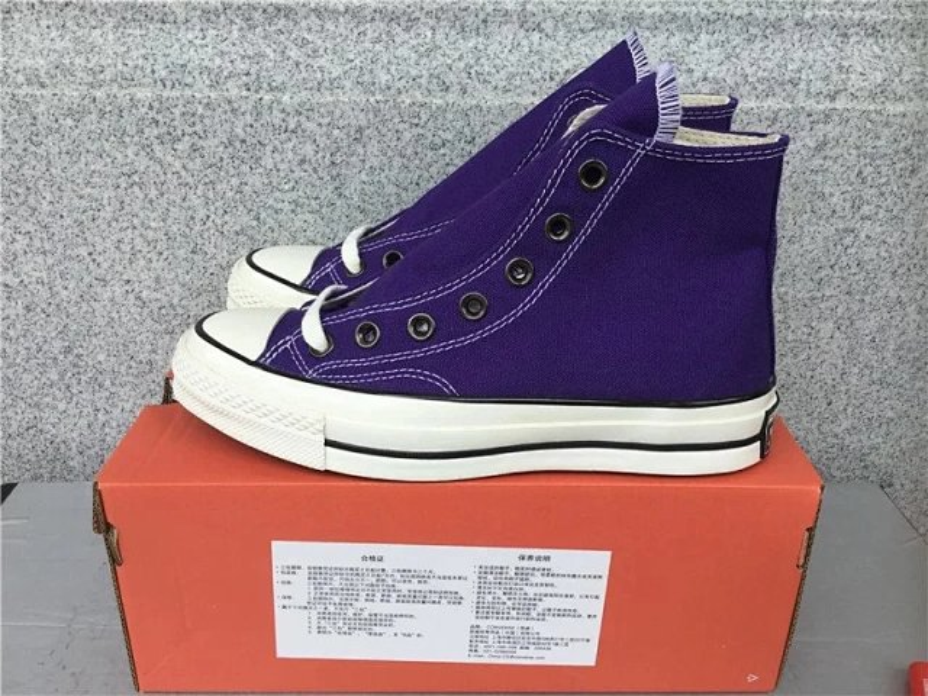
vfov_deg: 45.4
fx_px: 831
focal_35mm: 31
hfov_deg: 58.4
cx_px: 464
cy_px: 348
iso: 25
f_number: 2.4
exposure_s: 1/582
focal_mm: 3.3
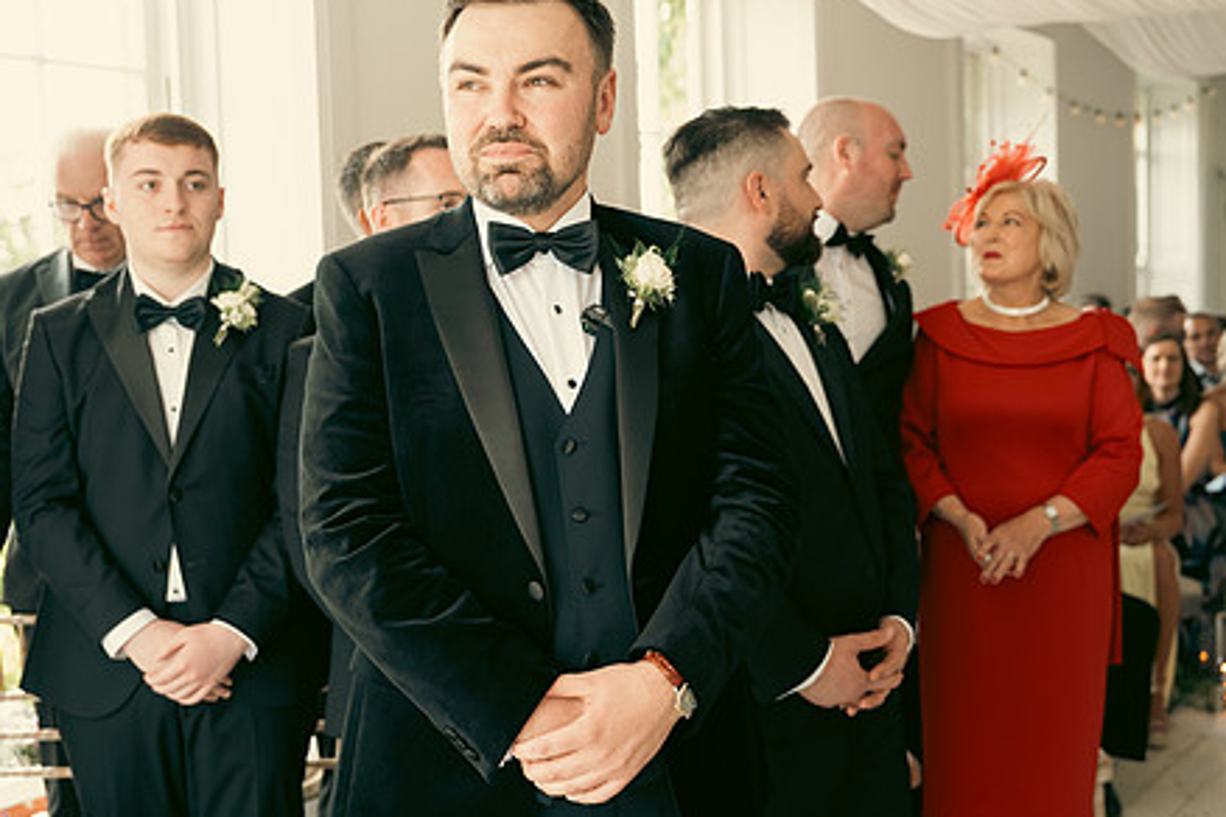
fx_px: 1669
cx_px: 596
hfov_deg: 40.3
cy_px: 390
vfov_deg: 27.5
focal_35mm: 49
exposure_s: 1/160
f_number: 3.5
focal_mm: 37
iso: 640
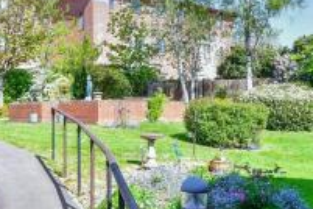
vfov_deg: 21.2
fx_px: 556
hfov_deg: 31.0
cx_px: 87
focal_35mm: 64
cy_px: 82
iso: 400
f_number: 8
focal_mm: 18
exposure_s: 1/320
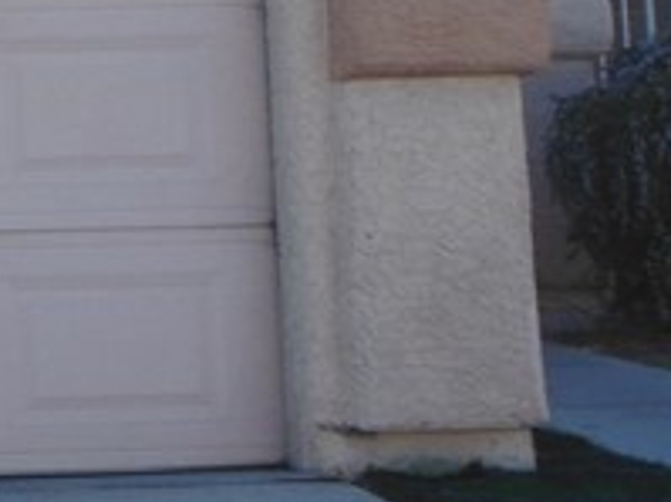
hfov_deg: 9.5
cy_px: -441
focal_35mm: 196
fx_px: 3797
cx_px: -620
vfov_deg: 7.3
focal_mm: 6.8
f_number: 3.6
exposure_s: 1/640
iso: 125
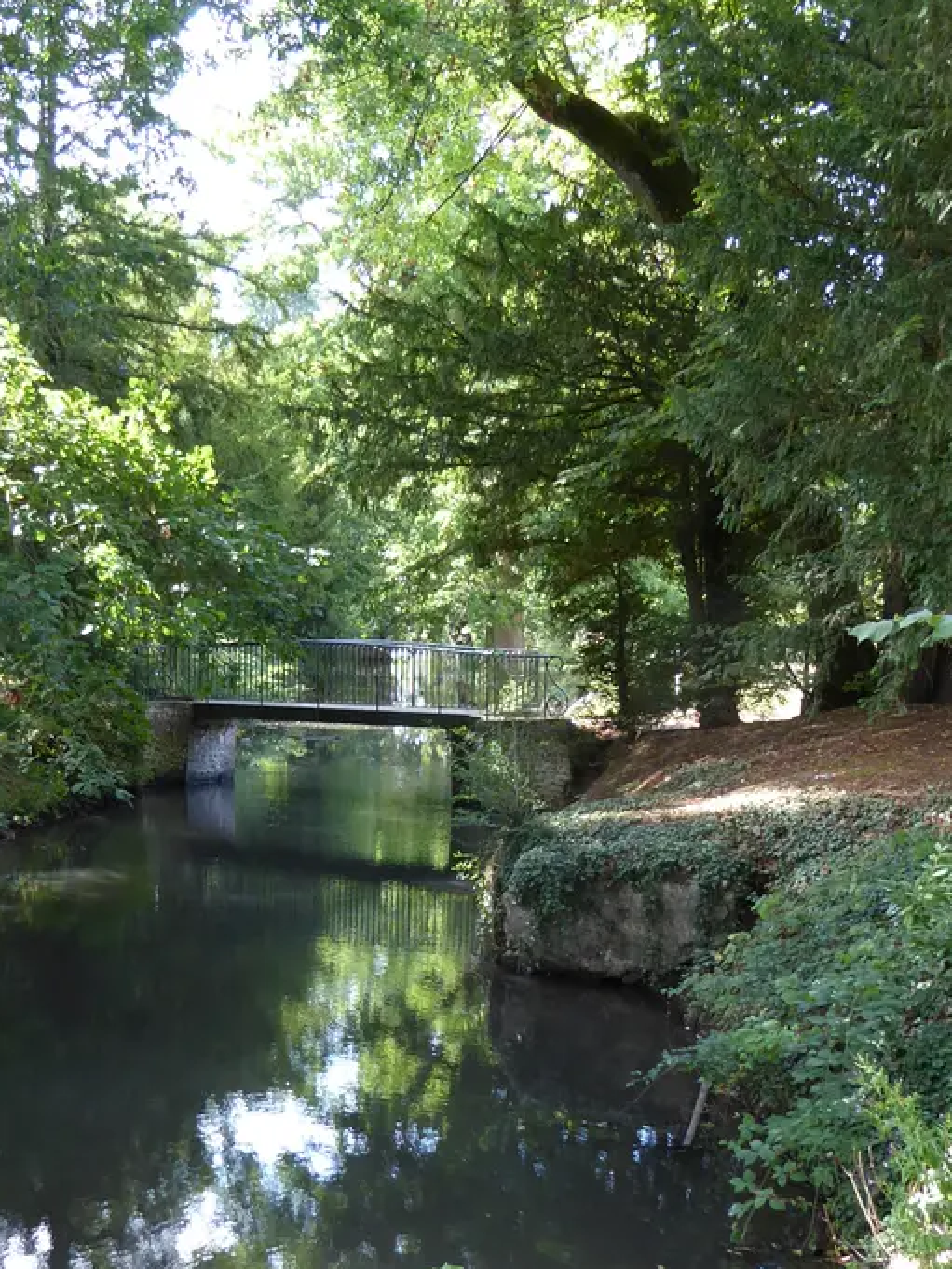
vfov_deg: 40.1
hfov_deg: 30.6
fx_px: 1723
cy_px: 814
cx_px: 313
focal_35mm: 47
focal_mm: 4.3
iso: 160
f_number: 3.3
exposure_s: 1/60
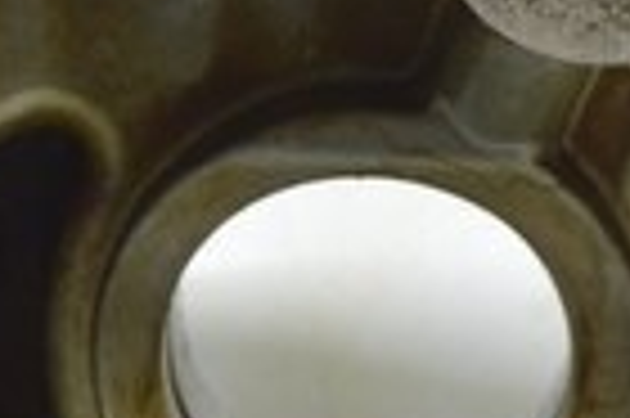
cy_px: 290
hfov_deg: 4.2
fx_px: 8646
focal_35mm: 495
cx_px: -122
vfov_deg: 2.8
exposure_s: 1/20
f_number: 5.6
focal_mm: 45
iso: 400
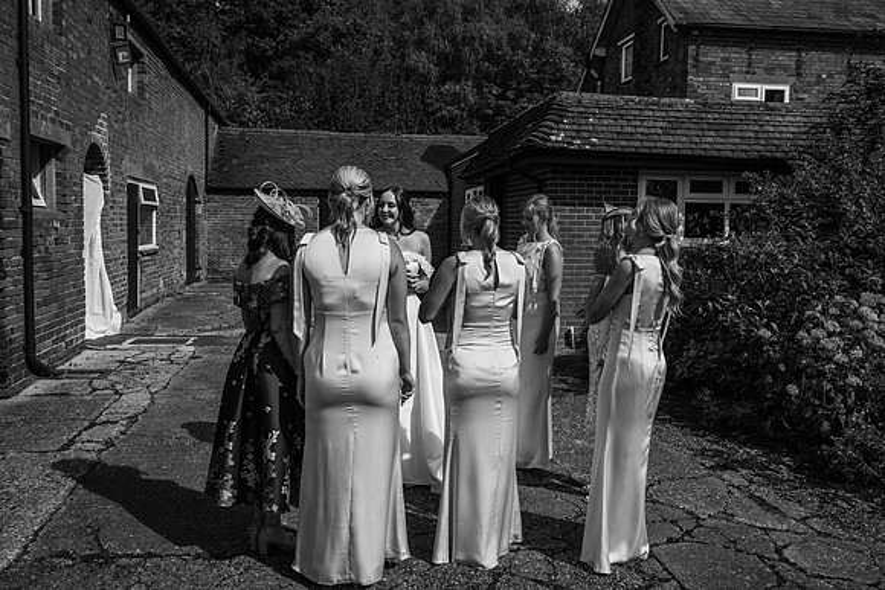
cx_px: 442
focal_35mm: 32
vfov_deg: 41.1
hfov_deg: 58.7
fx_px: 787
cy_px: 295
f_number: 5.6
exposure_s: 1/500
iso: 64
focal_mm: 32
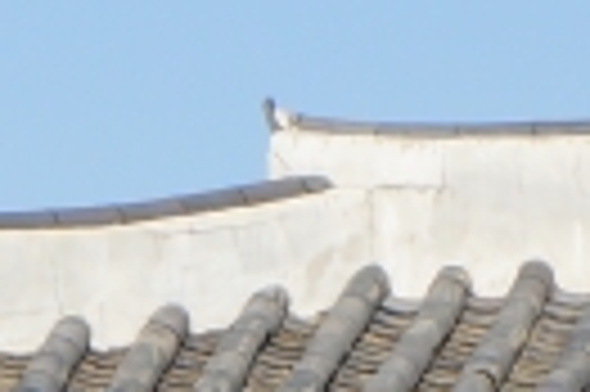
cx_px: 486
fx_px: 8250
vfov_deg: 2.7
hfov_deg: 4.1
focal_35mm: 504
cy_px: 1271
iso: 200
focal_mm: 44
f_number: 13
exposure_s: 1/200
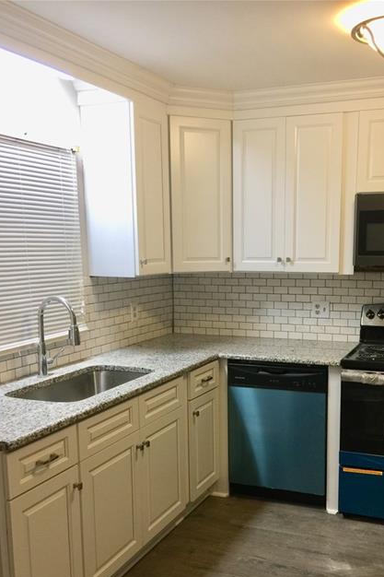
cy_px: 353
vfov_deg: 51.5
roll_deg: +1.0
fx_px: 592
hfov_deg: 35.7
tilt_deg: -9.2
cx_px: 242
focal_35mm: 37
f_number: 2.2
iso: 32
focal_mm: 4.15
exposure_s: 1/15
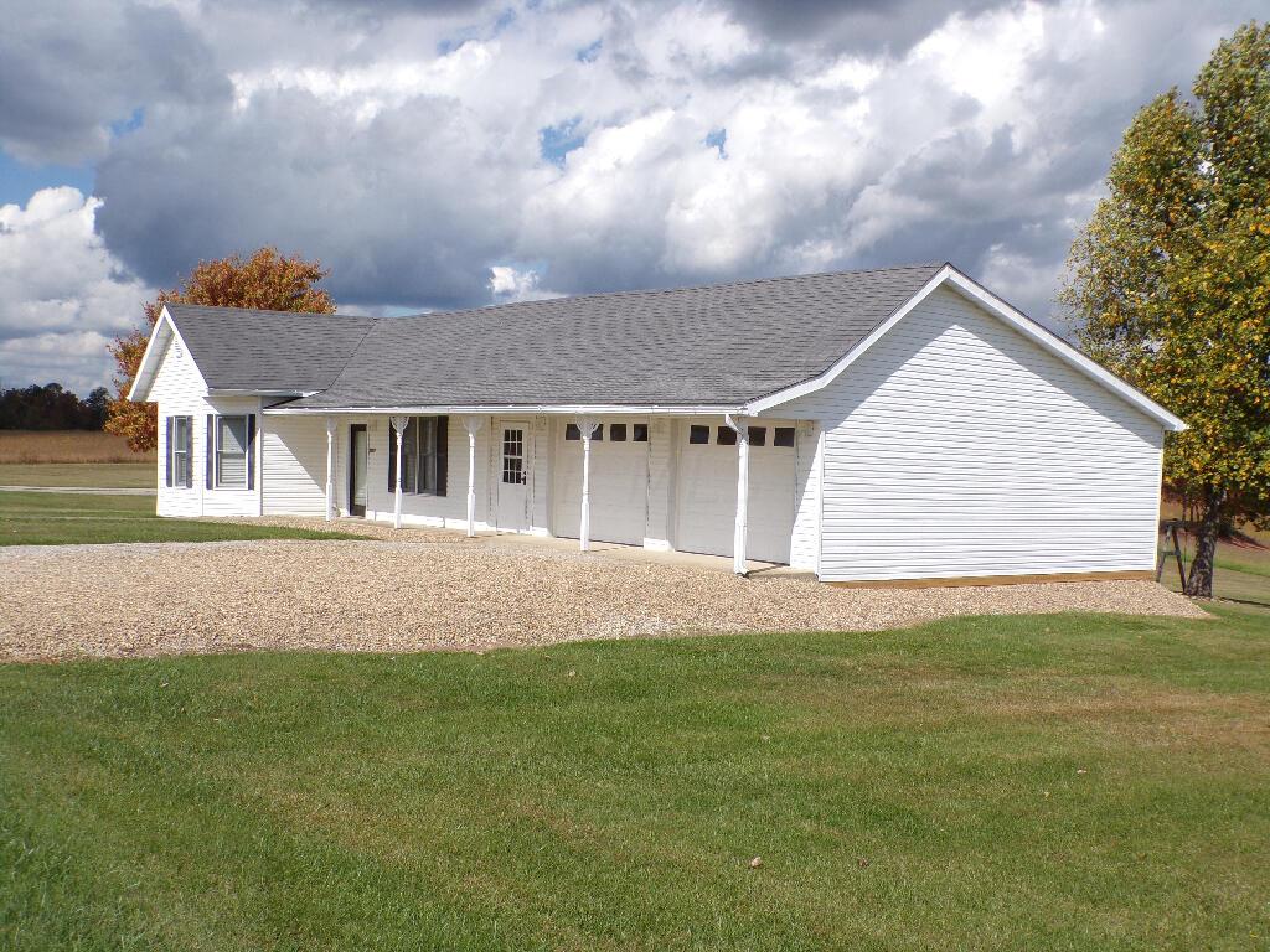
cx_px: 635
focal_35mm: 37
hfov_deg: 50.1
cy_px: 476
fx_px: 1357
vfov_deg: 38.7
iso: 80
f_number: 4.7
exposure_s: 1/850
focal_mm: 6.6
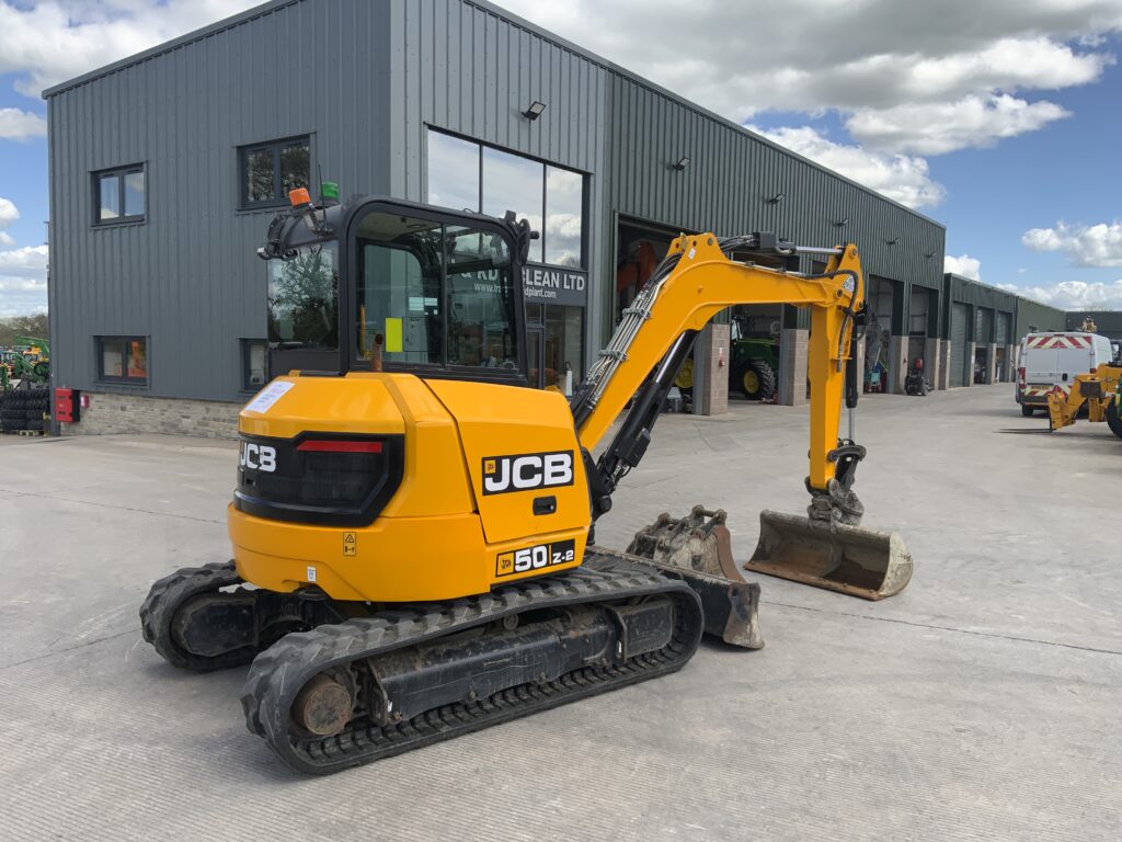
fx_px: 940
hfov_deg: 61.7
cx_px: 561
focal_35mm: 29
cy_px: 421
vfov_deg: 48.2
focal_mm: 3
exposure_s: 1/997
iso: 16
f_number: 1.8
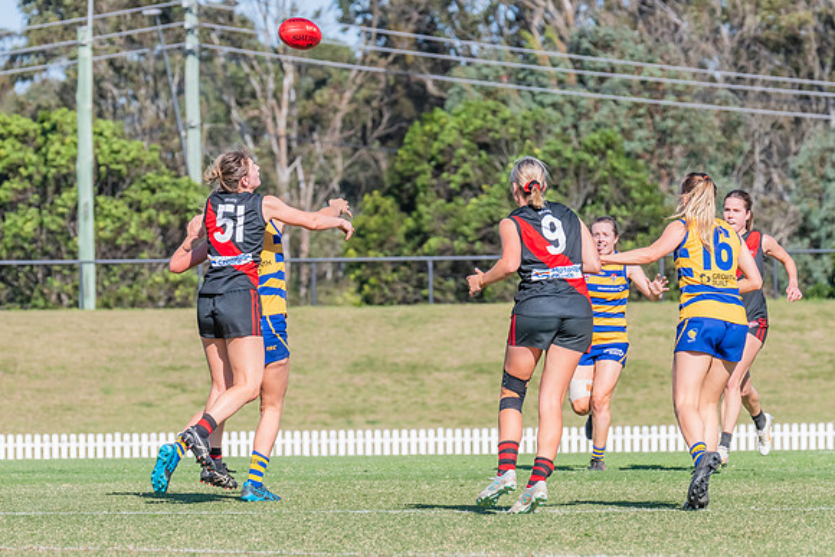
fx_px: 10469
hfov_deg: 4.6
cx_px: 230
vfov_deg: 3.0
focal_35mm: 451
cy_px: 311
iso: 800
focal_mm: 310
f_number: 10
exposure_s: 1/1250
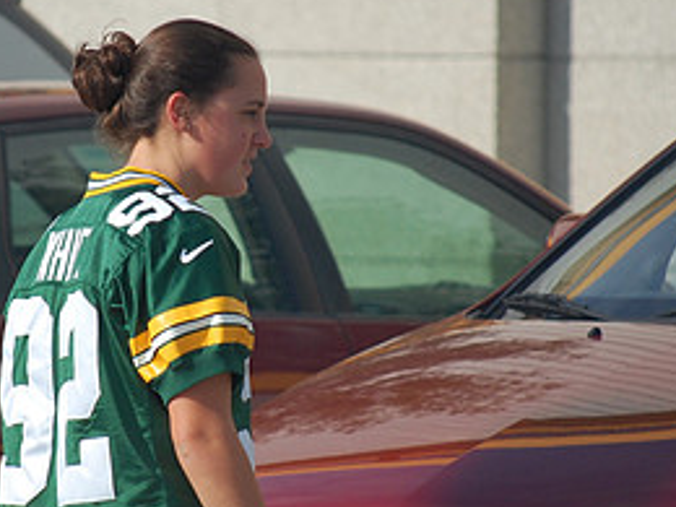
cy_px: 255
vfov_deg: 2.3
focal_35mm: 644
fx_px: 12576
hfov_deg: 3.1
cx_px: 198
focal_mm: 200
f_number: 5.6
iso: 400
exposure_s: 1/2000
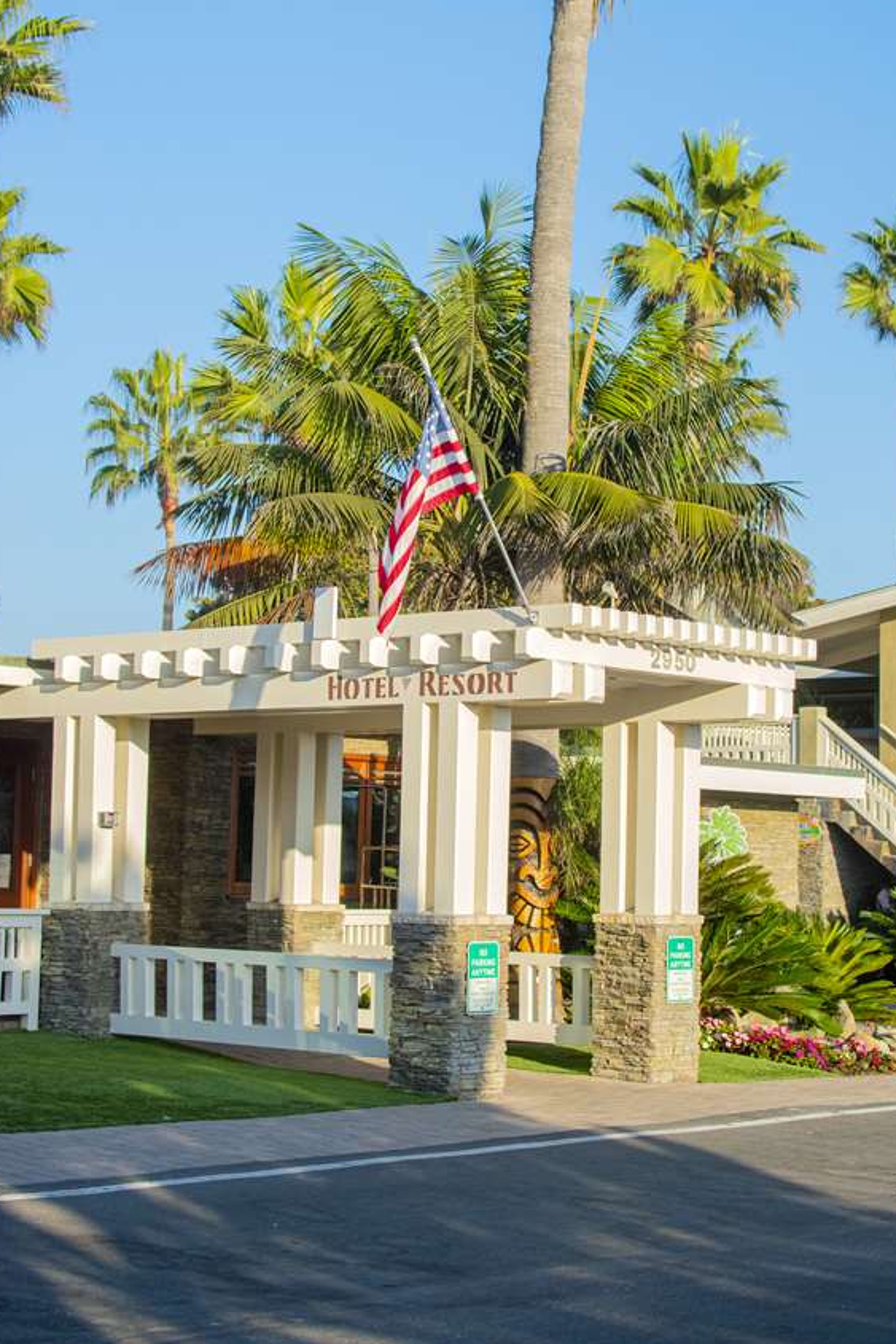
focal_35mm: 64
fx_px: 2373
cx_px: 519
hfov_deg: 21.4
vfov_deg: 31.6
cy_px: 572
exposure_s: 1/4000
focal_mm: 35
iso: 800
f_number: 3.5
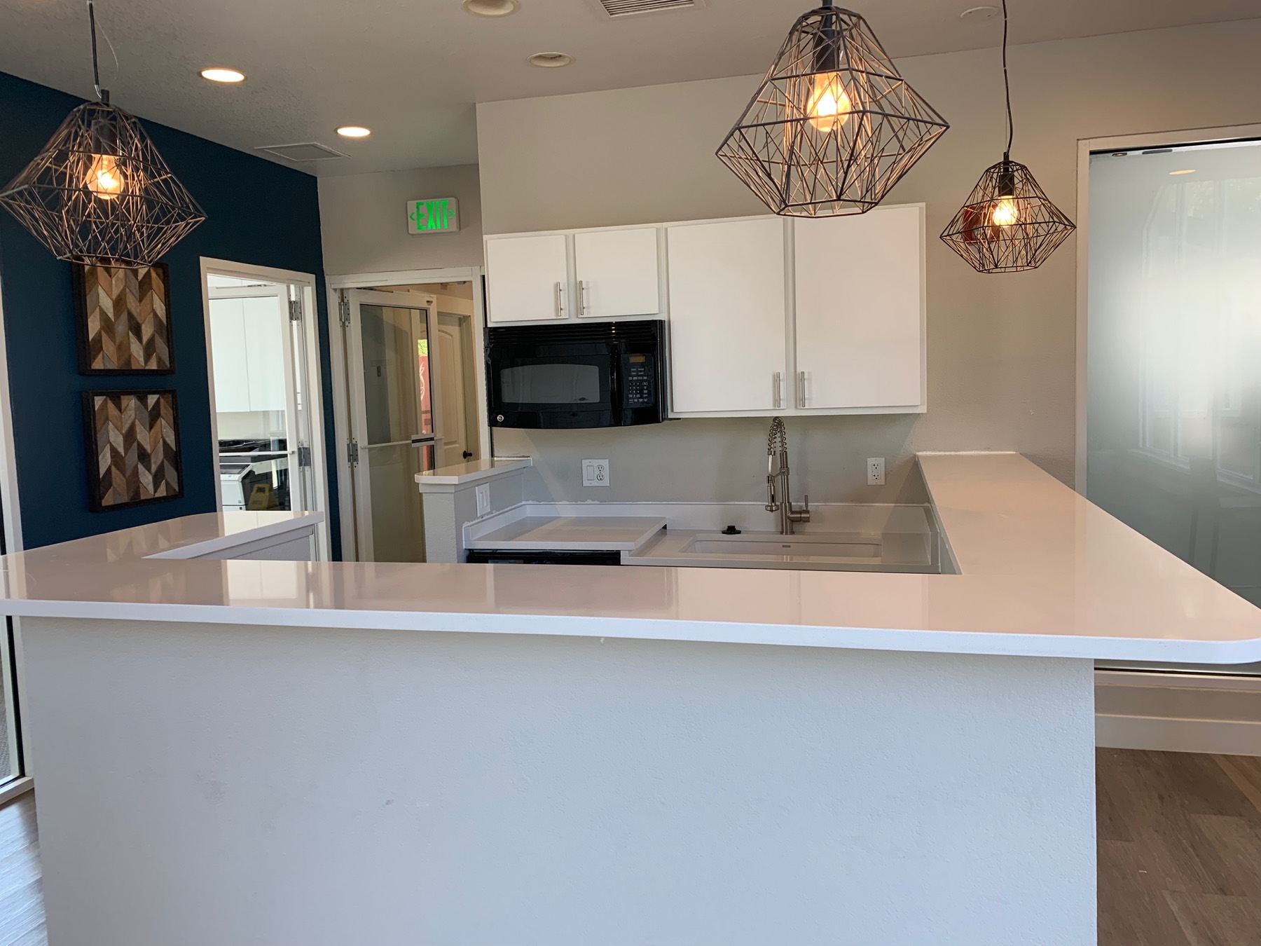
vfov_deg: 53.1
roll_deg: +2.0
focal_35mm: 26
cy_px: 473
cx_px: 630
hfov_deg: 67.3
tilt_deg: -5.5
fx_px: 947
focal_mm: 4.25
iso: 64
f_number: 1.8
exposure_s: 1/120
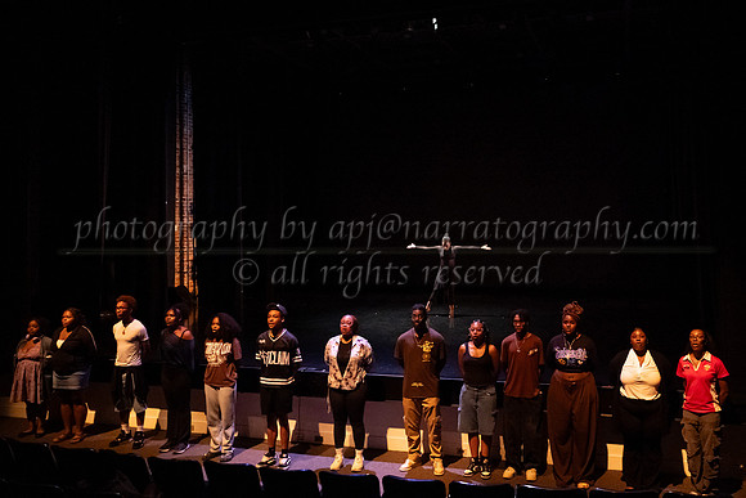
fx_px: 662
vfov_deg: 41.1
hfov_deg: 58.5
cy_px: 214
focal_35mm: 32
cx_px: 426
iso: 4000
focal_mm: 28
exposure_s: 1/160
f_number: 3.5
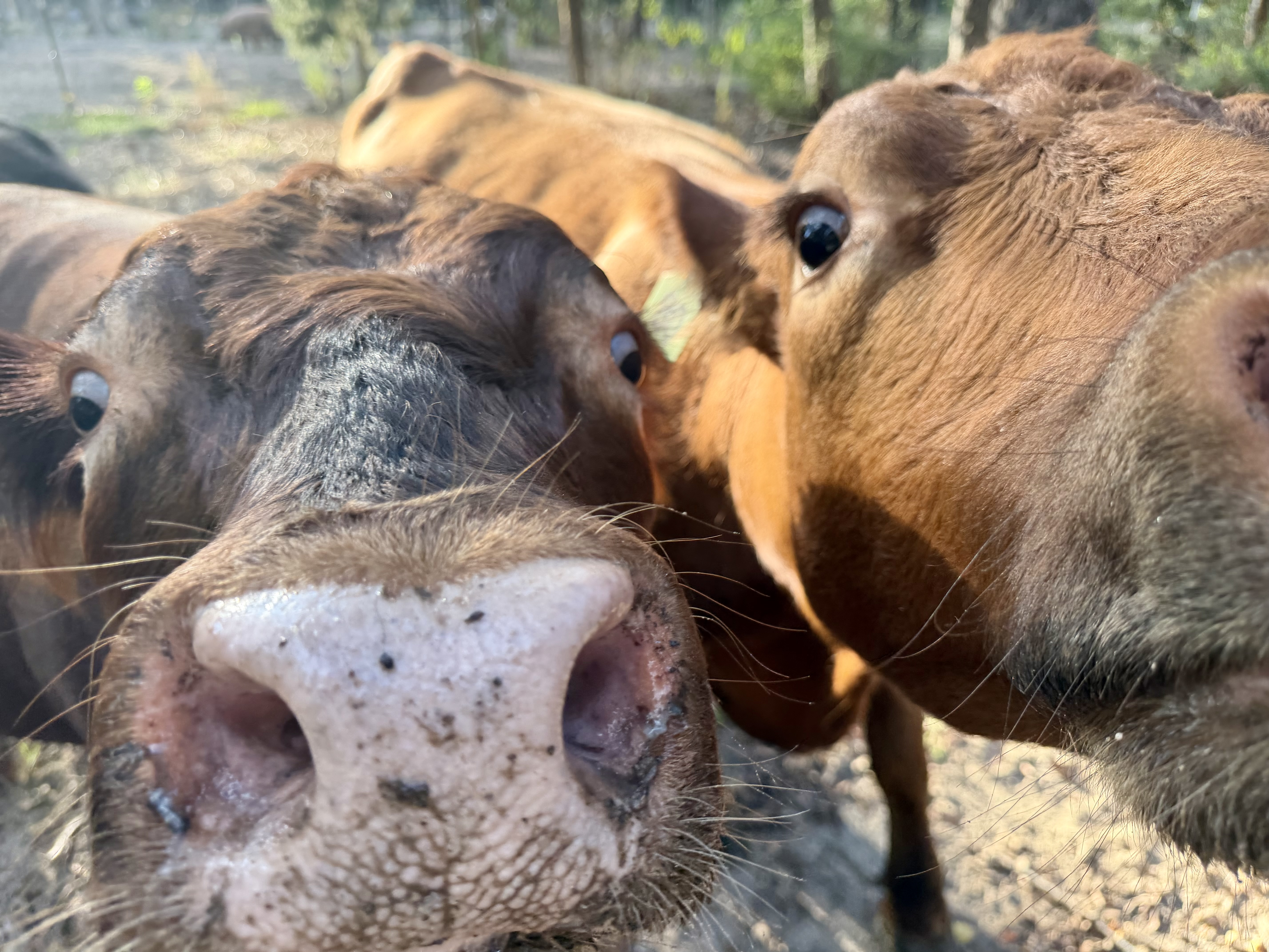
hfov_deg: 71.6
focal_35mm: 24
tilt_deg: -28.2
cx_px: 634
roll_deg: +0.9
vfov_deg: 56.8
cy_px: 476
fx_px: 880
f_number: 1.78
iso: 80
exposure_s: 1/228
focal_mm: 6.76
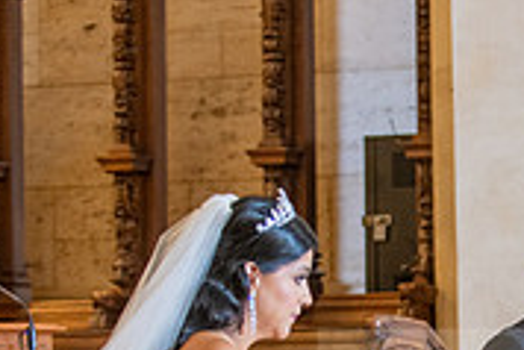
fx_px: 3321
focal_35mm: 228
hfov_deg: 8.9
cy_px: 399
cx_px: 574
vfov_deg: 6.0
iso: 1000
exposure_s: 1/100
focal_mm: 70
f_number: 2.8
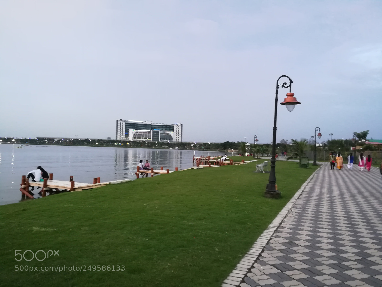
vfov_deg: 53.1
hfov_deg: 67.3
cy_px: 144
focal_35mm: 26
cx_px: 191
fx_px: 287
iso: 500
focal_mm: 3.83
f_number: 2.2
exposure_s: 1/25
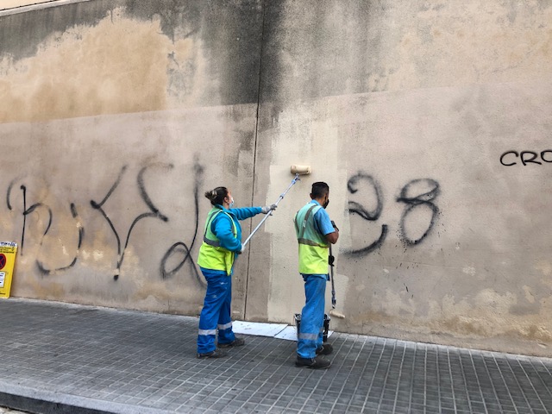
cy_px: 207
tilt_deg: +1.8
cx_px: 276
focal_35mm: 28
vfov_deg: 49.7
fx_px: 446
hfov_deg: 63.4
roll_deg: -2.5
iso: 40
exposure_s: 1/100
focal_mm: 3.99
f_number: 1.8
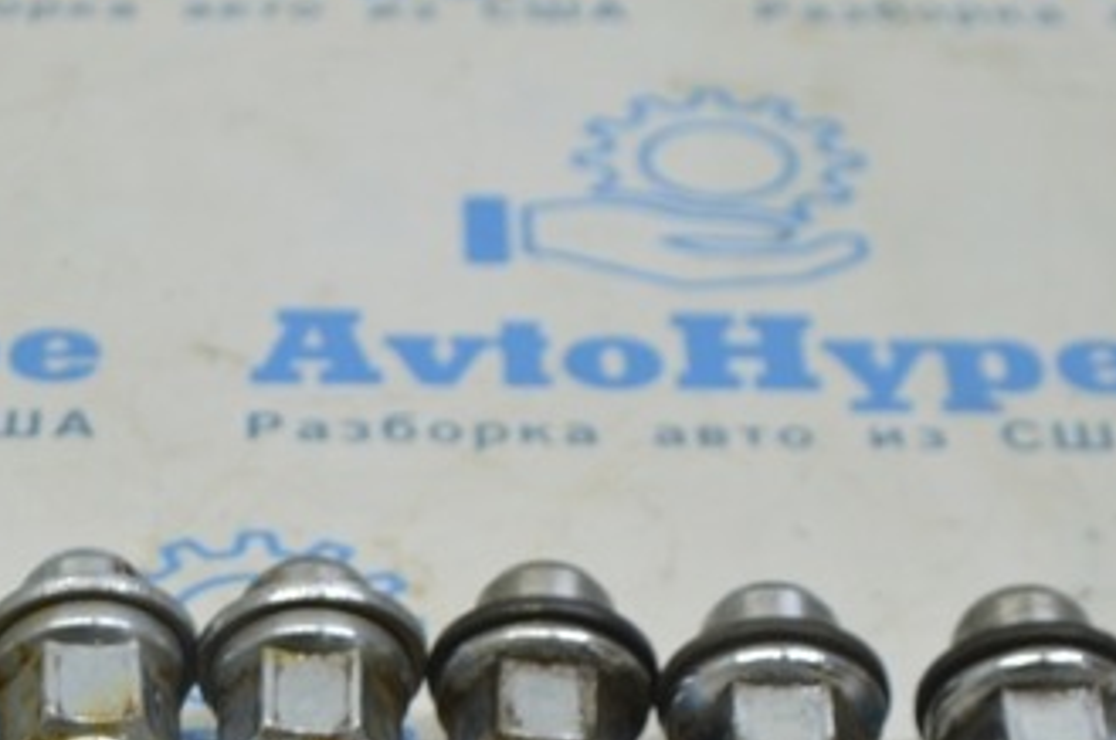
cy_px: 616
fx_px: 4517
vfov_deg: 9.3
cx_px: 149
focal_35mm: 146
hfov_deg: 14.0
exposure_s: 1/30
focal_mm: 50
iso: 400
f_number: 5.6
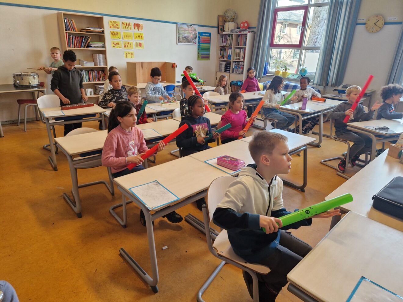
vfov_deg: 58.9
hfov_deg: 73.9
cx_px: 202
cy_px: 151
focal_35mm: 23
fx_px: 268
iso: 160
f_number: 1.8
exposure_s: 1/100
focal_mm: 5.4
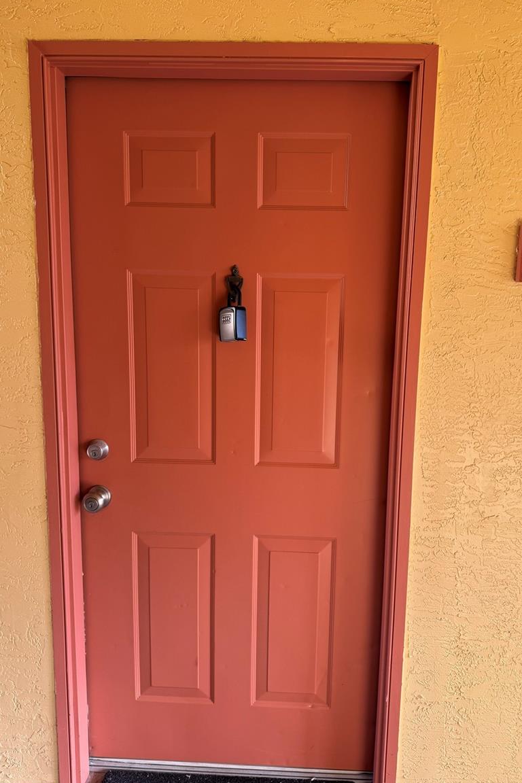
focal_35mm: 26
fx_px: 565
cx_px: 294
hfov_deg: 49.4
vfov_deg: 69.4
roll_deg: -0.9
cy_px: 381
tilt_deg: -9.4
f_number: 1.78
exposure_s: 1/121
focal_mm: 6.76
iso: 125
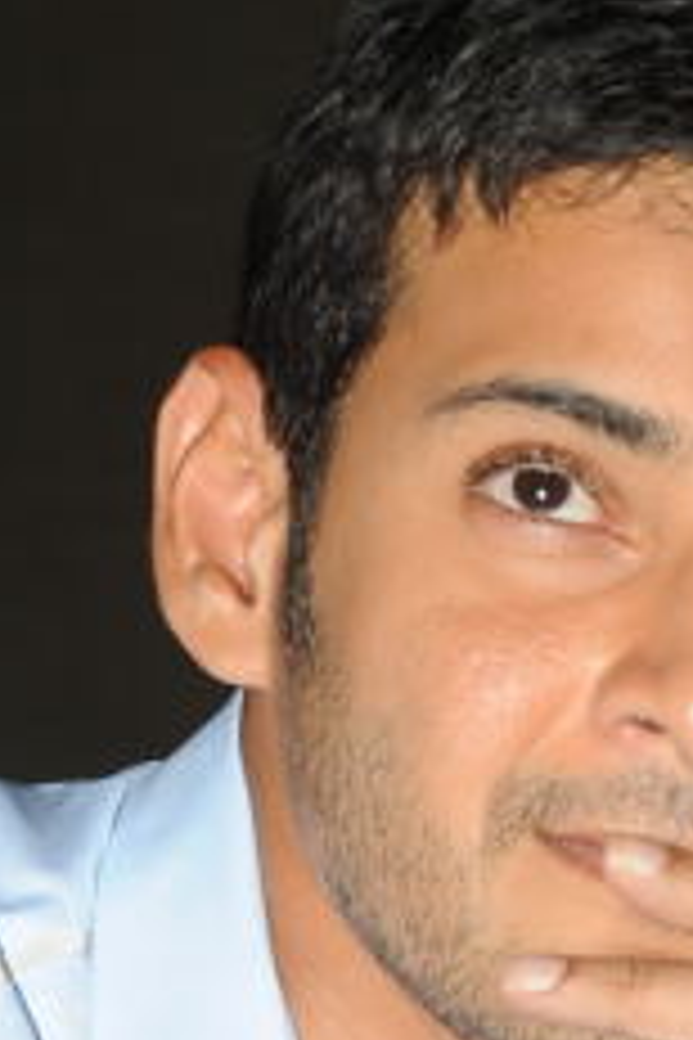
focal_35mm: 421
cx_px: 839
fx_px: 12155
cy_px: 1675
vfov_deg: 4.9
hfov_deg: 3.3
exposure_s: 1/125
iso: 500
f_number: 10
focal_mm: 95
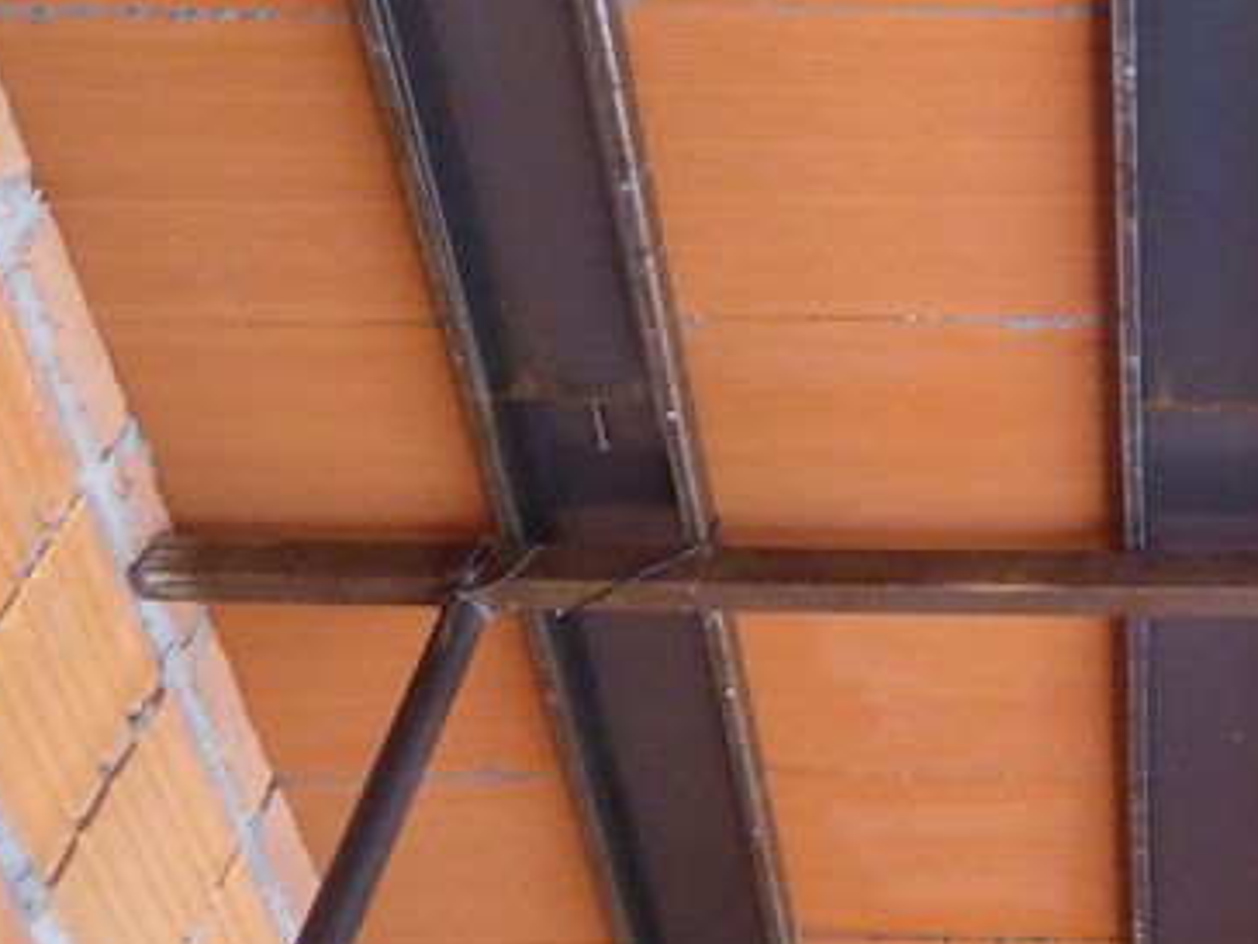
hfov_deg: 32.0
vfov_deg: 26.0
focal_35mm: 55
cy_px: 176
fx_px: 1999
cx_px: 1275
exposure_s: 1/30
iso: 400
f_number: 3.3
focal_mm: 4.3
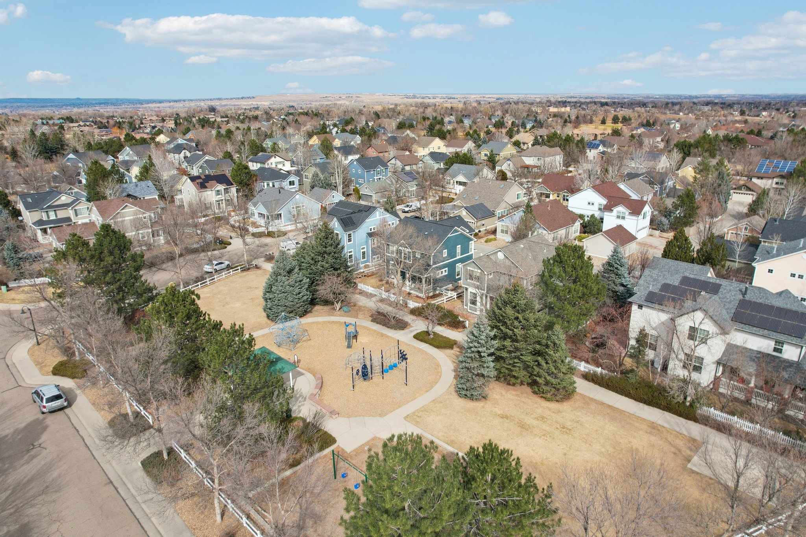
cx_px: 403
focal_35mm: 22
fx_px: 492
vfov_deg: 57.2
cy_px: 268
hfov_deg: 78.6
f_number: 2.8
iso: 120
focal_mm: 8.4
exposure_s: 1/400
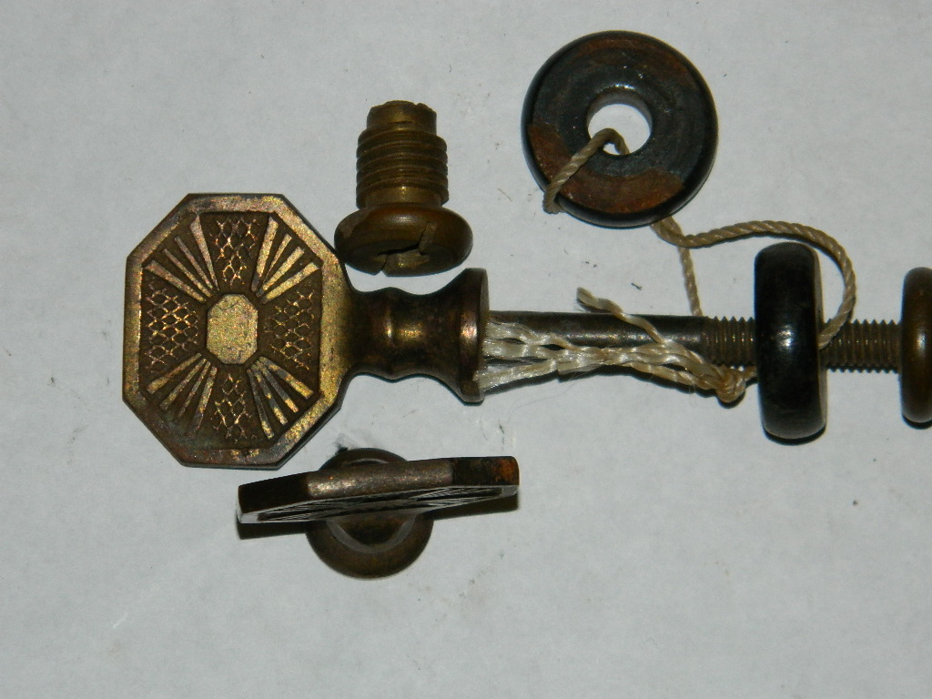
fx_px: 7485
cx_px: 466
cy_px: 350
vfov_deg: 5.3
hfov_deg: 7.1
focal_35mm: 278
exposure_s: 1/100
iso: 200
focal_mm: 50
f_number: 5.6
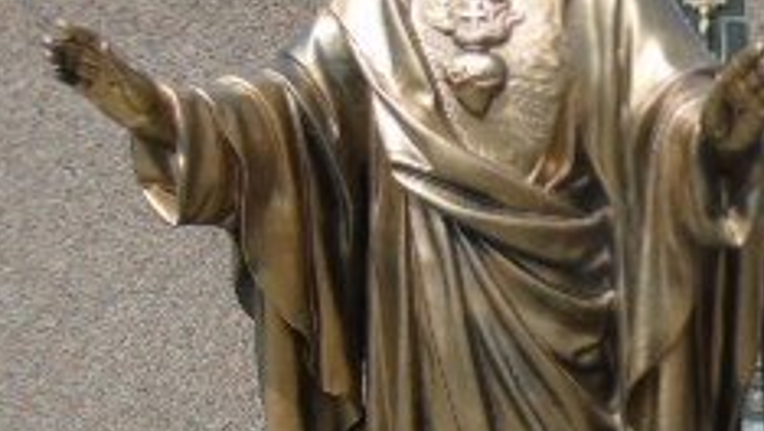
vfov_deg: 10.1
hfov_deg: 17.3
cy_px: 467
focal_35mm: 119
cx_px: 868
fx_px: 2412
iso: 80
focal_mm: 7.1
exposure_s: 1/640
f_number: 3.9
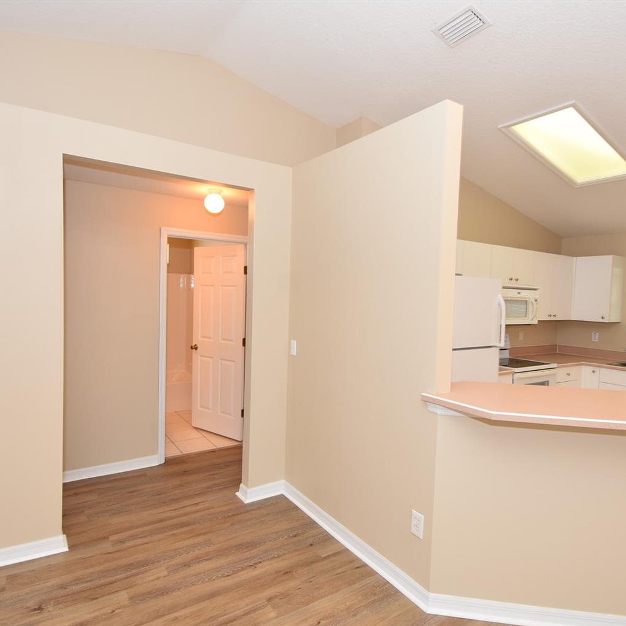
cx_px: 344
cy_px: 326
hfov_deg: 74.6
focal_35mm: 20
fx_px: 409
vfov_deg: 74.8
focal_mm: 10
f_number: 4
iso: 400
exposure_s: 1/60
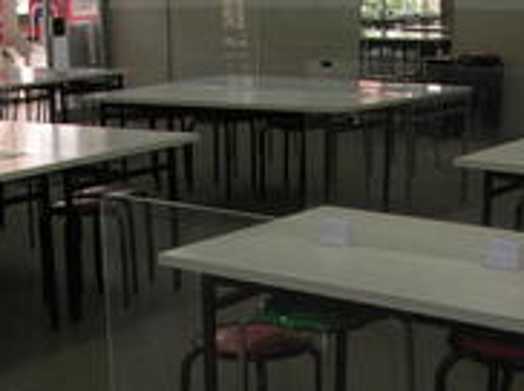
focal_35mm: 77
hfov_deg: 25.3
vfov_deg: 18.4
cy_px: 426
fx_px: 1164
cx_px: 204
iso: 50
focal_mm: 5.8
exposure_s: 1/30
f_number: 2.8
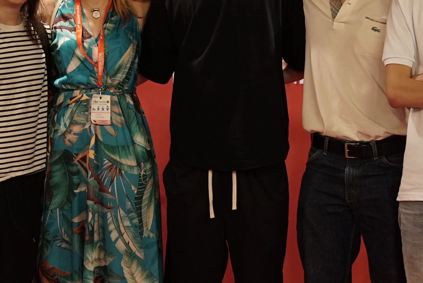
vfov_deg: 14.9
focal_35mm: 92
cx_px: 236
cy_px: 131
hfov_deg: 22.1
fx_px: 1081
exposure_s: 1/125
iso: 1250
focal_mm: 32
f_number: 3.2
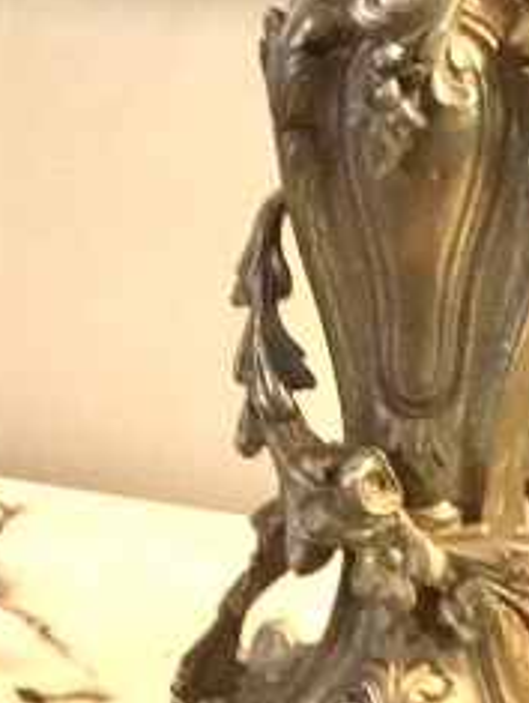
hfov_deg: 9.3
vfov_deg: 12.3
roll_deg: +0.7
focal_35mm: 158
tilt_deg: -8.6
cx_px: -87
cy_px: -84
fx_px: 3211
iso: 200
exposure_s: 1/24
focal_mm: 3.3
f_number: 2.4
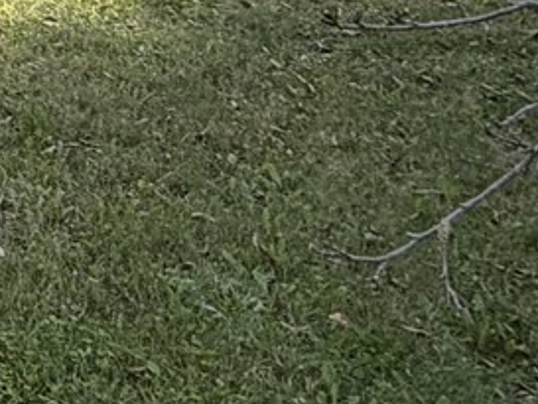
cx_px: -534
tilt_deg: +0.9
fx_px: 1633
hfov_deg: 15.2
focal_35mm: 105
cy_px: -372
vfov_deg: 12.6
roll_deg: -2.5
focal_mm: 2.22
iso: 50
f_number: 2.2
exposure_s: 1/502
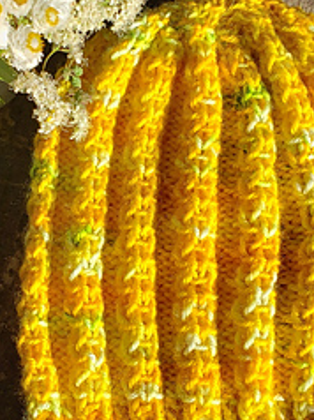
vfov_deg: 27.7
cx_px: 108
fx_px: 848
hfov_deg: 20.9
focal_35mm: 70
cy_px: 155
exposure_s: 1/668
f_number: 2.4
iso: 50
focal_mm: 4.3
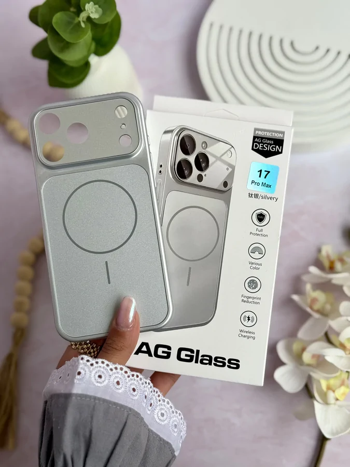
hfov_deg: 30.3
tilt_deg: -69.8
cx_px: 175
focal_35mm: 48
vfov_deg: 39.7
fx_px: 647
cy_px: 234
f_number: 1.78
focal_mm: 6.76
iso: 64
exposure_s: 1/337
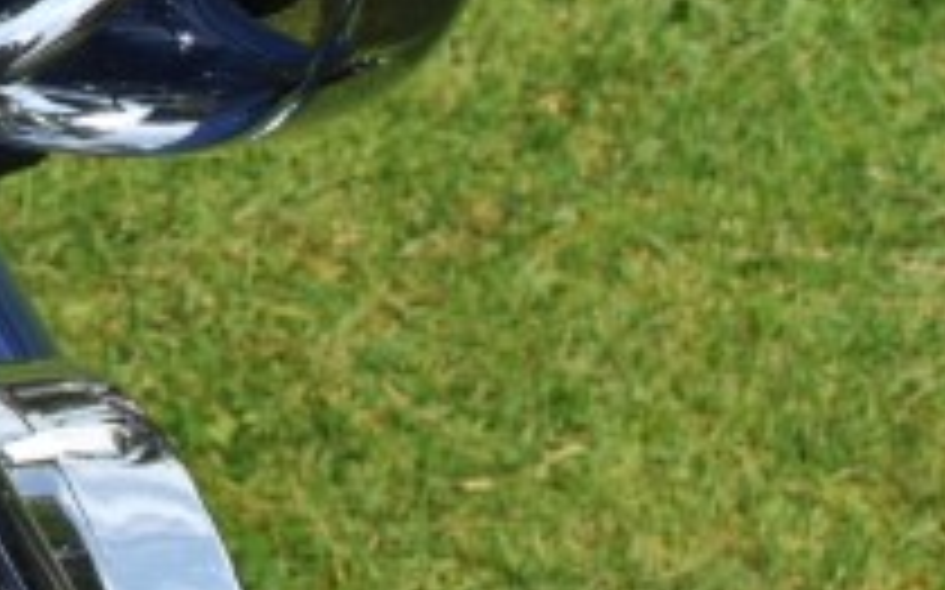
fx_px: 4402
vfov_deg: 7.6
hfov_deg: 11.8
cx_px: -405
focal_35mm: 171
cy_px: -194
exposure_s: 1/250
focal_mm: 26
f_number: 8
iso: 100
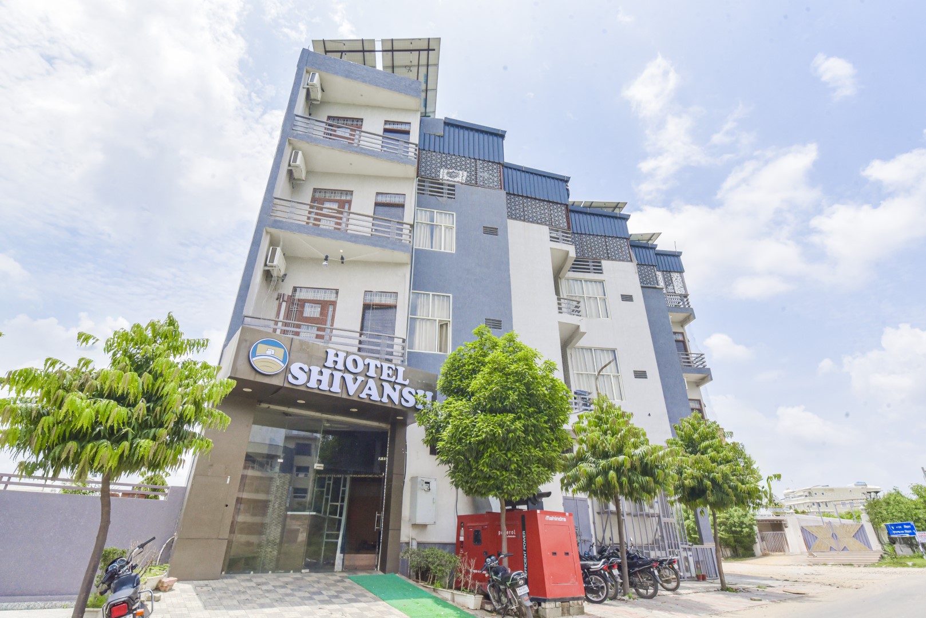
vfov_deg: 70.5
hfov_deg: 93.3
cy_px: 309
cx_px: 463
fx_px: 437
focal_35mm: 17
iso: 1000
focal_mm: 17
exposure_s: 1/1000
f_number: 13
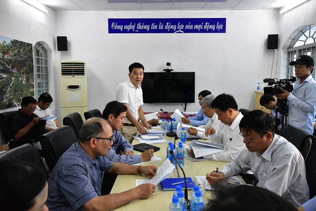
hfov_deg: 61.9
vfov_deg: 43.6
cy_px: 106
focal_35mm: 30
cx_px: 158
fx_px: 263
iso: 4000
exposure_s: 1/60
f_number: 9
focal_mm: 20
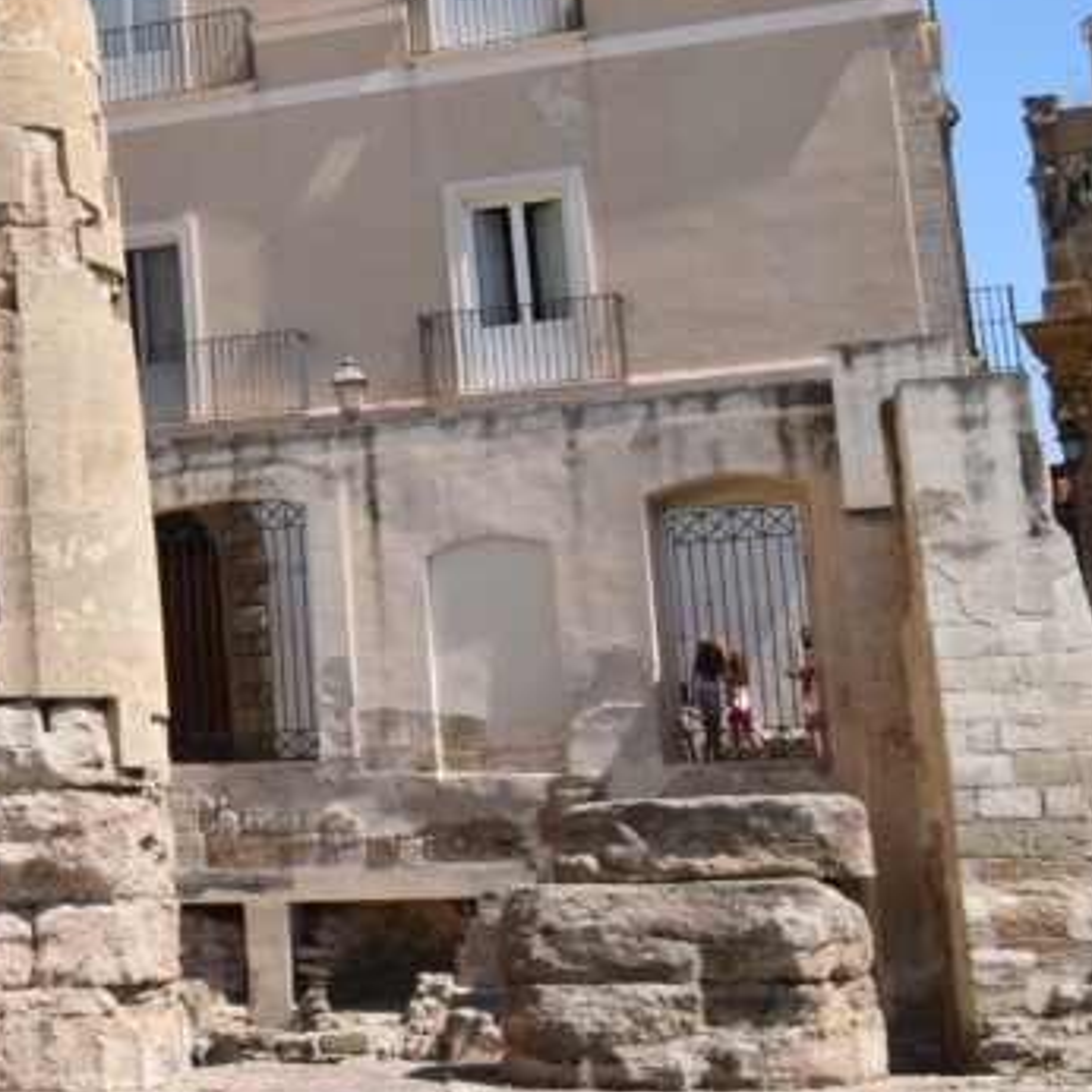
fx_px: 2427
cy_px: 320
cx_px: -448
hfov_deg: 21.9
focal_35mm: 68
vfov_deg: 25.2
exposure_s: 1/400
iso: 200
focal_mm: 18
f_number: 10
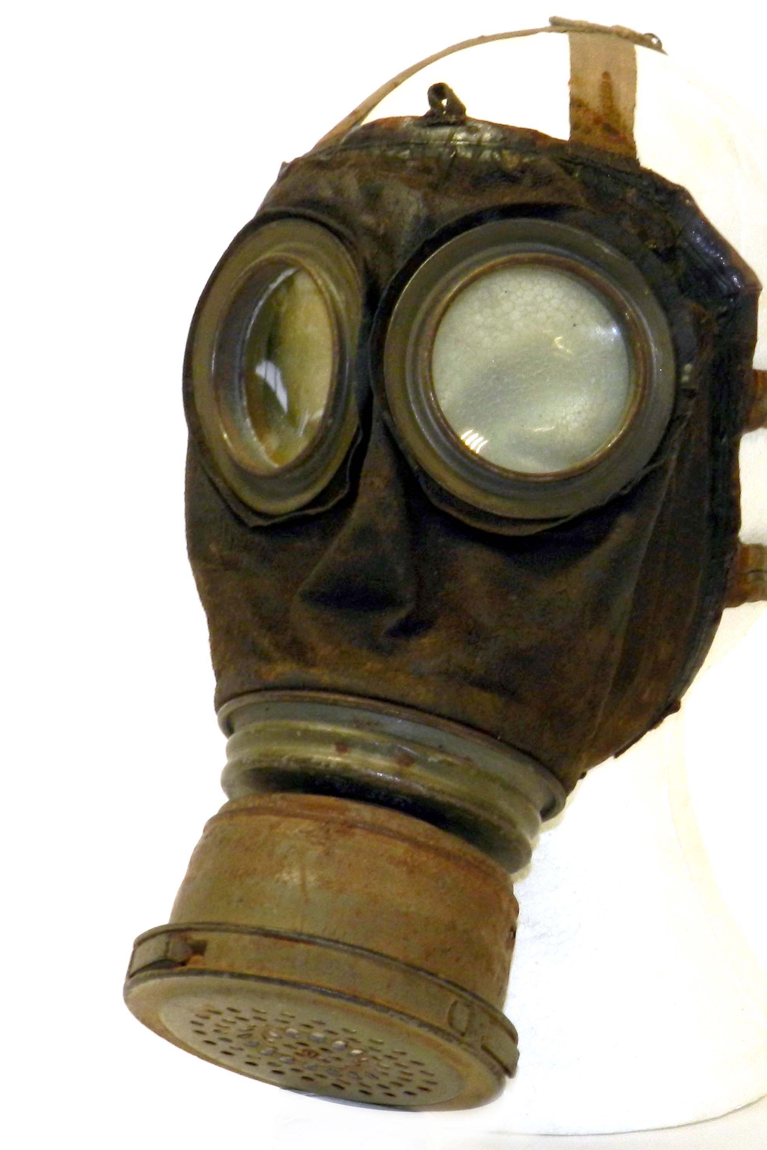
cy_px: 577
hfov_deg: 8.6
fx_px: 5114
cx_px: 520
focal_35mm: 160
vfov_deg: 12.8
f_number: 4.8
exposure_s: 1/30
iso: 200
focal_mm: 20.5
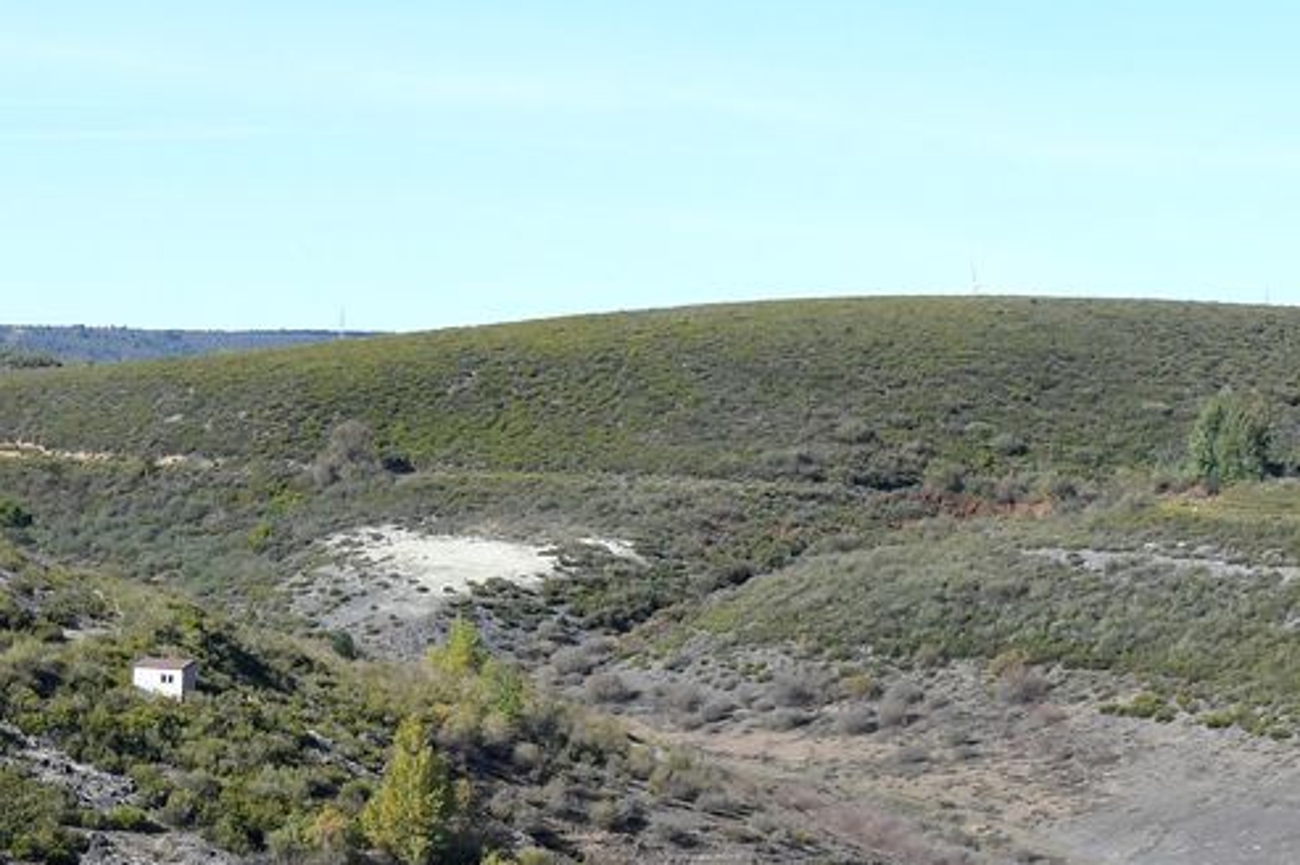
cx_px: -53
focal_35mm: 137
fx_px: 4944
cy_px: 1221
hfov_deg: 14.7
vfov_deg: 9.8
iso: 400
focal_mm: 30
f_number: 8
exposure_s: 1/1000
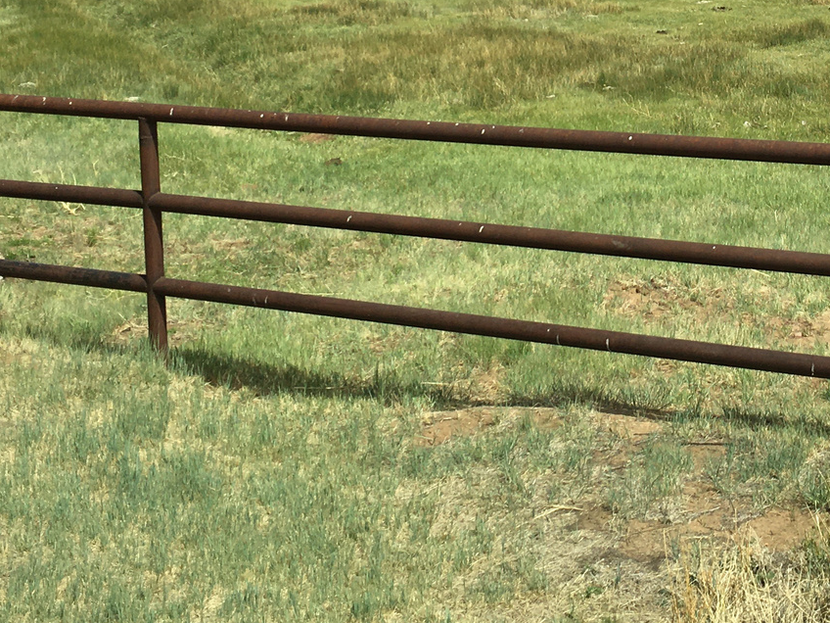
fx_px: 1678
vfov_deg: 20.4
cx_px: 631
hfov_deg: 27.4
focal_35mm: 70
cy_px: 11
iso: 25
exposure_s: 1/569
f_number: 2.2
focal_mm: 4.15
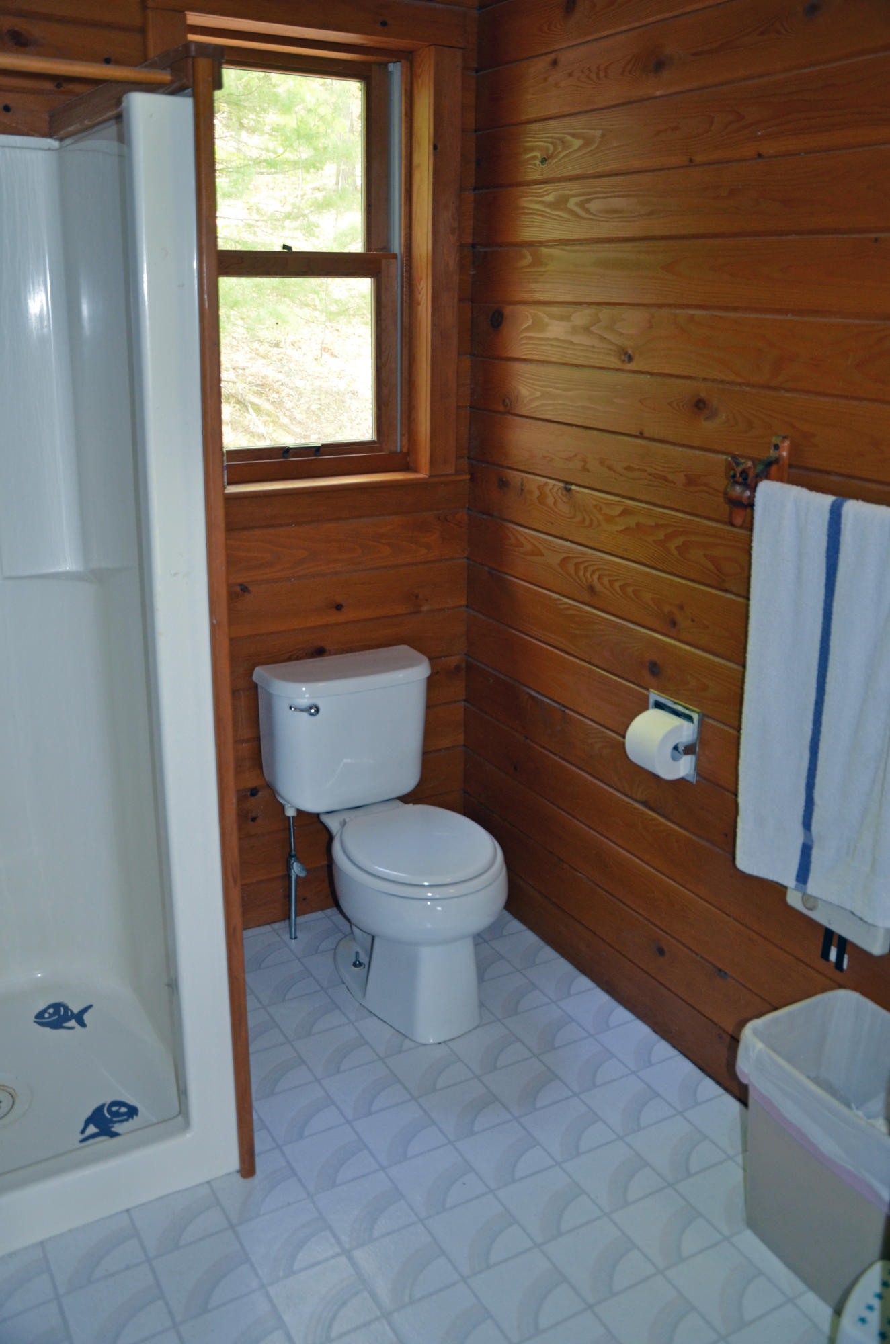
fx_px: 1174
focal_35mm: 32
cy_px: 672
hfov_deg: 41.5
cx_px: 445
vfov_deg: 59.6
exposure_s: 1/60
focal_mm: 21
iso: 560
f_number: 3.8
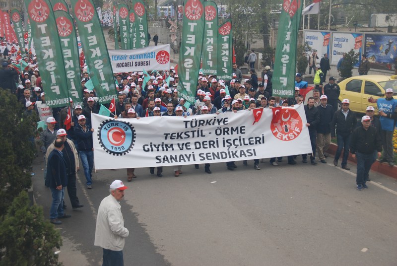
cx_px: 198
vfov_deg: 21.6
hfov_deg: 31.8
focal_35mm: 63
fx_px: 696
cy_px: 133
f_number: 6.3
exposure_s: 1/160
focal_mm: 42
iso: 100
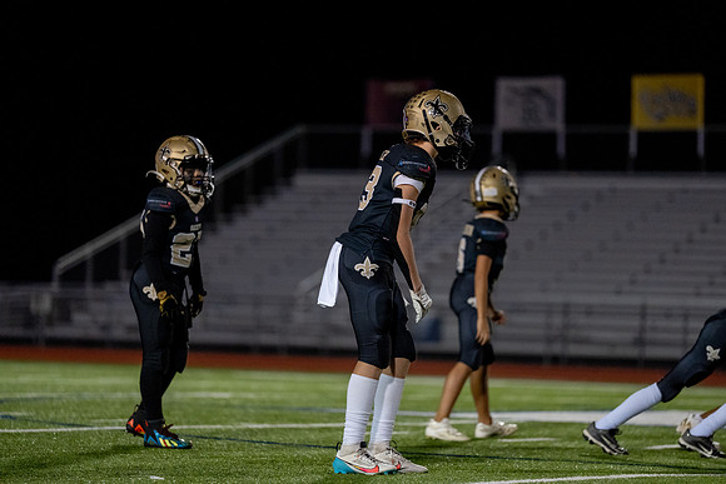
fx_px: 3853
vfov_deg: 7.2
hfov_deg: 10.8
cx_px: 363
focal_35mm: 191
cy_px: 242
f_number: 2.8
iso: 5000
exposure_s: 1/1250
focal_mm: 191
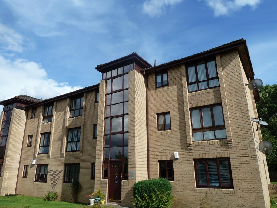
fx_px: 200
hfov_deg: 69.4
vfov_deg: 54.9
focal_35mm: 25
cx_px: 138
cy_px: 104
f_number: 5
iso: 80
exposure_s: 1/400
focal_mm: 4.1
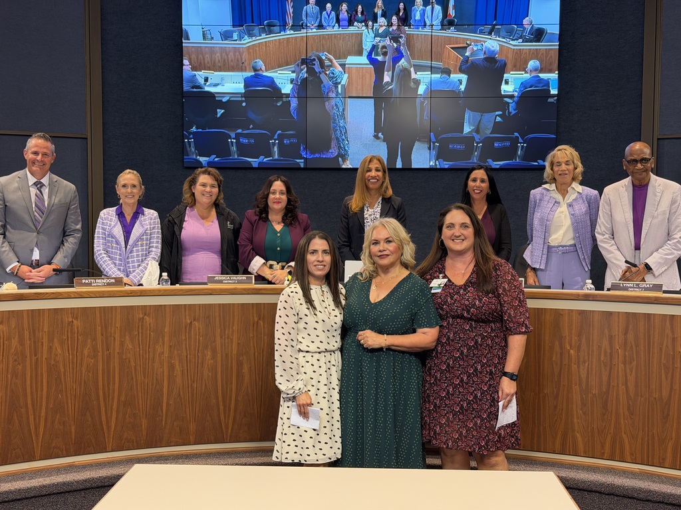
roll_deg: -0.3
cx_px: 340
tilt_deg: -2.3
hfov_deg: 39.7
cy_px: 255
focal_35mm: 48
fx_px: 944
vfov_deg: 30.3
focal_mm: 6.76
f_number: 1.78
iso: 200
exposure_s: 1/40
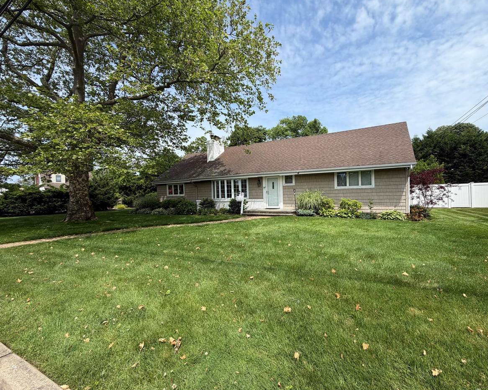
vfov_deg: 84.0
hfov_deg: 96.6
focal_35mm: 15
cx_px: 261
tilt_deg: -1.8
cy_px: 198
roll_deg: +1.1
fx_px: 217
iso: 25
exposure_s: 1/770
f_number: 2.2
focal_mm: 2.22
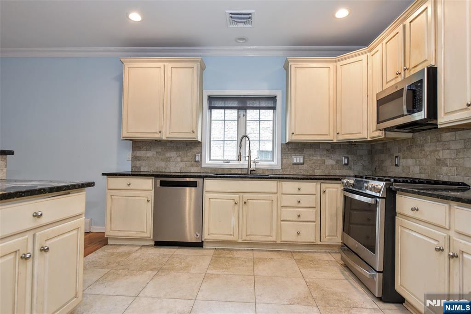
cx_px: 236
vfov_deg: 64.6
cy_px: 157
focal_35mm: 19
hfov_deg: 86.9
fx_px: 249
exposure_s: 1/60
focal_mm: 19
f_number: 4
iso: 800
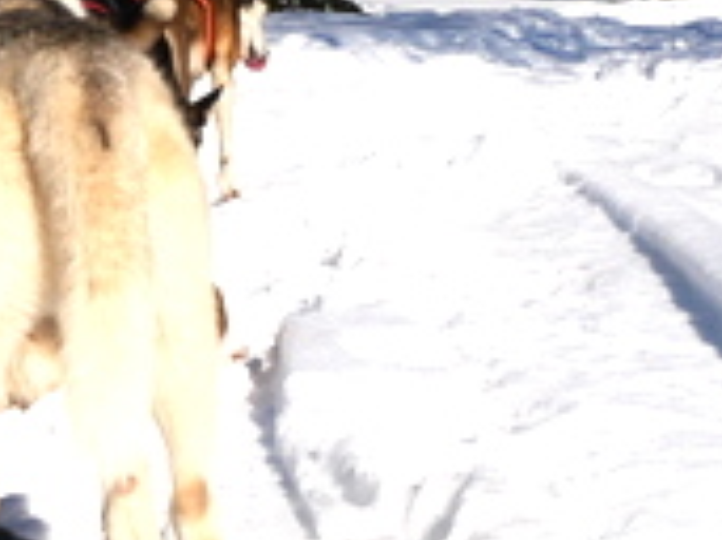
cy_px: -354
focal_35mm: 225
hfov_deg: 8.7
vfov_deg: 6.5
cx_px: -232
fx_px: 4690
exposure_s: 1/640
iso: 200
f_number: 11
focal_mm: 24
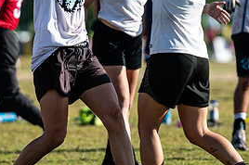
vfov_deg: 1.4
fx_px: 6611
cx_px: 98
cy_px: 38
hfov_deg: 2.2
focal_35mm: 957
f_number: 3.2
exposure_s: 1/1250
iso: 64
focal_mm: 200
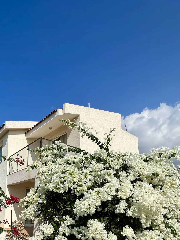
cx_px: 49
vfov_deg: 68.8
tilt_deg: +8.9
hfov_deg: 56.5
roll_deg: -1.4
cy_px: 182
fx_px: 159
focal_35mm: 23
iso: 50
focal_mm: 2.22
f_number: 2.2
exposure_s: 1/5051
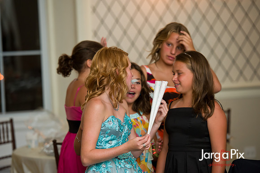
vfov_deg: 9.1
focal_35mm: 150
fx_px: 1083
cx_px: 130
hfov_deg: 13.7
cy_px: 86
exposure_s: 1/125
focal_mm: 150
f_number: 3.2
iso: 1600
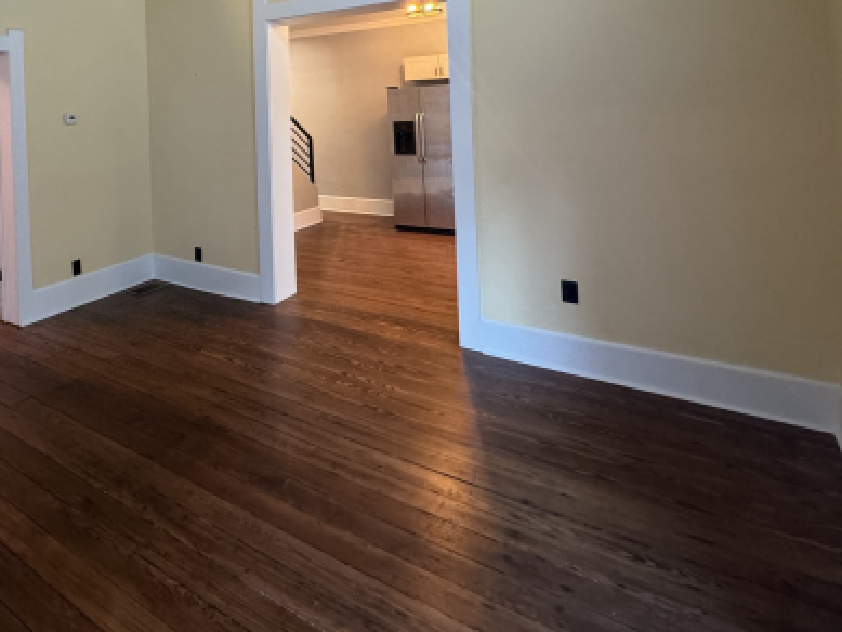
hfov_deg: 67.5
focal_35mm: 24
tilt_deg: +0.9
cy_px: 100
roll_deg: +2.2
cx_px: 222
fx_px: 584
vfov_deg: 52.0
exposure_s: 1/60
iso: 400
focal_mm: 2.22
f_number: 2.2
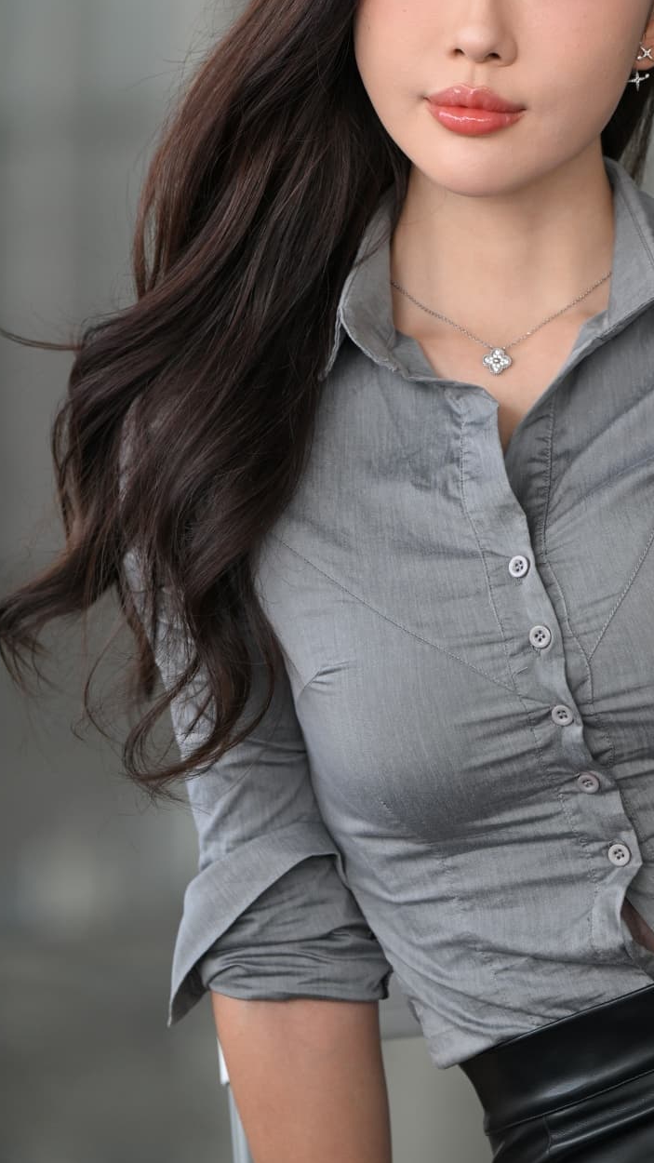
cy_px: 433
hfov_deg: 4.6
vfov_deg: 8.2
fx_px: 8140
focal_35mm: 264
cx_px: 550
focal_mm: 175
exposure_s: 1/400
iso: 450
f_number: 4
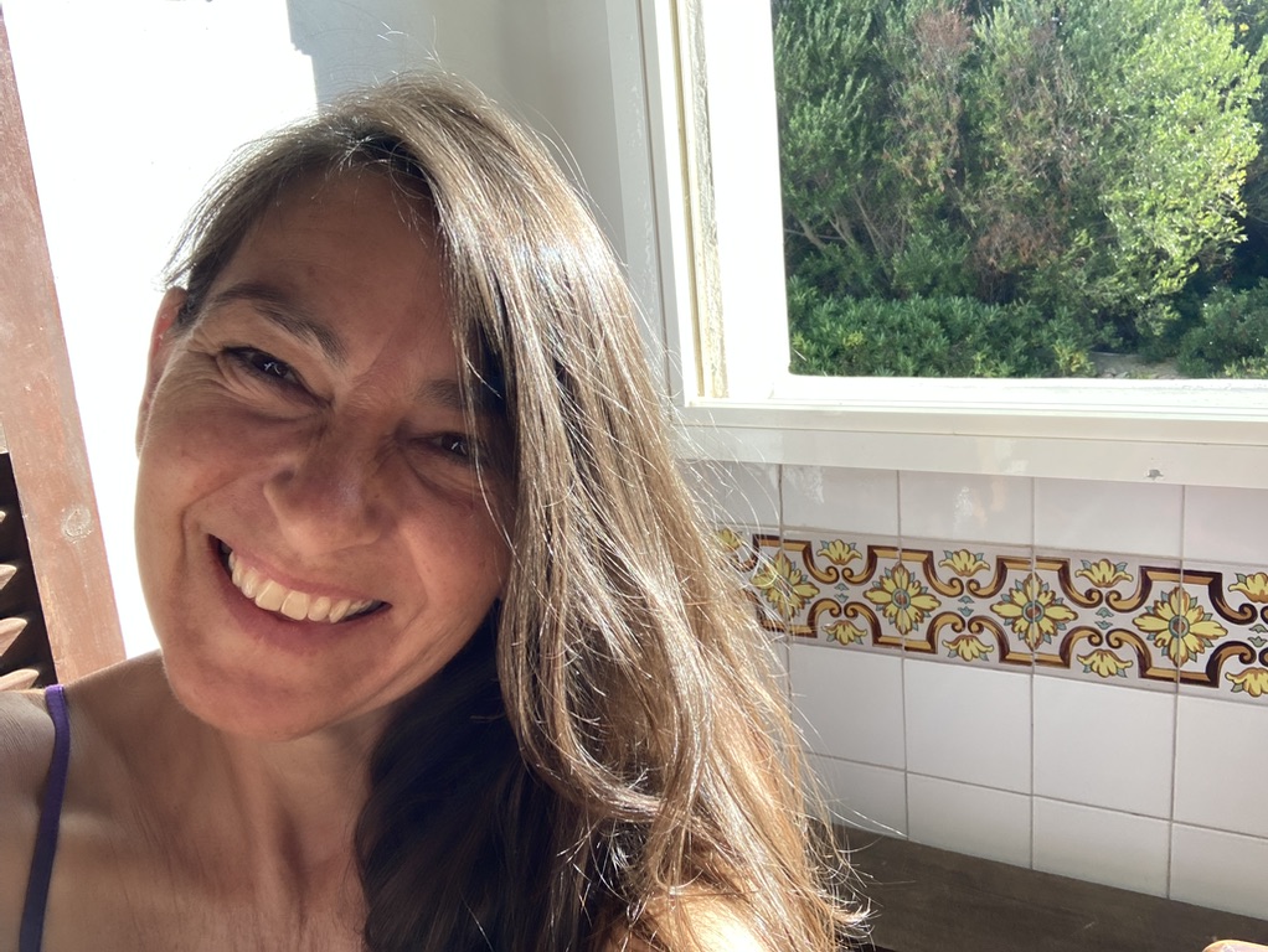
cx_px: 634
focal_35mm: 32
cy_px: 476
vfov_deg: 44.2
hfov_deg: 56.8
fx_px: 1173
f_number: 2.2
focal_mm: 2.87
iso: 25
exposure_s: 1/121
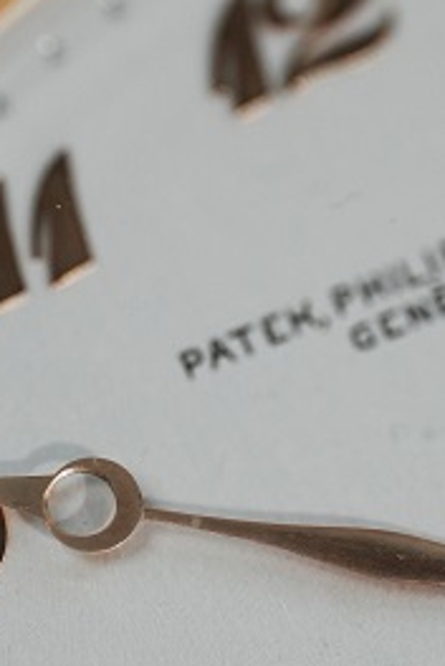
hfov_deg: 4.9
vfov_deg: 7.3
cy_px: 698
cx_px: 516
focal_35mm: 280
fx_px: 5178
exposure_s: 1/250
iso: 1250
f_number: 2.8
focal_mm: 105
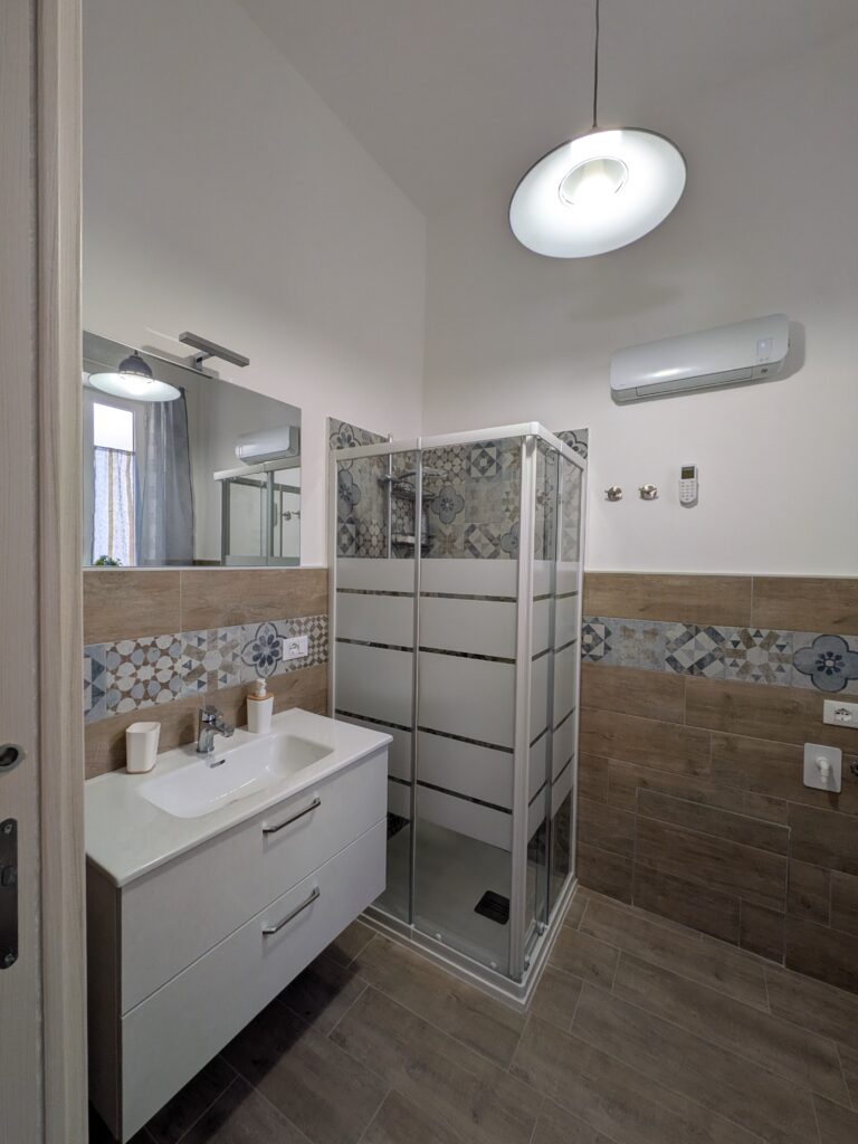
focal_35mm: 14
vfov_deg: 102.1
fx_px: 463
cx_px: 429
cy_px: 572
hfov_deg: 85.7
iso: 41
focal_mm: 1.83
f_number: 2.2
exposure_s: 1/103
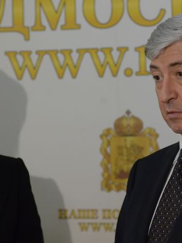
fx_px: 932
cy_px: 131
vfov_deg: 14.8
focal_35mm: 133
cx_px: 66
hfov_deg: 11.1
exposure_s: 1/250
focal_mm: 80
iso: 4000
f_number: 4.5
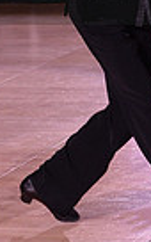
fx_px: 1995
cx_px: 19
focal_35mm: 303
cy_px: -34
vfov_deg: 6.9
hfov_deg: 4.3
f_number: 5.6
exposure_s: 1/250
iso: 2000
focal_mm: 70
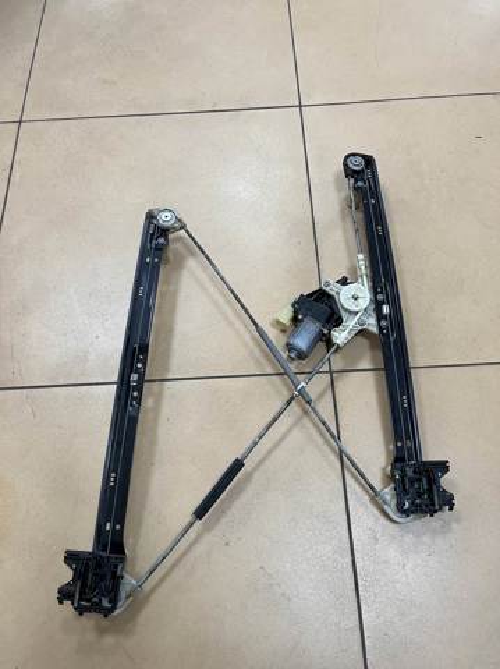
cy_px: 334
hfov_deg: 53.0
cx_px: 250
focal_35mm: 26
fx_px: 502
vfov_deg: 67.4
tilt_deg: -65.7
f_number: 1.6
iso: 125
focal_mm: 5.1
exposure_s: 1/91
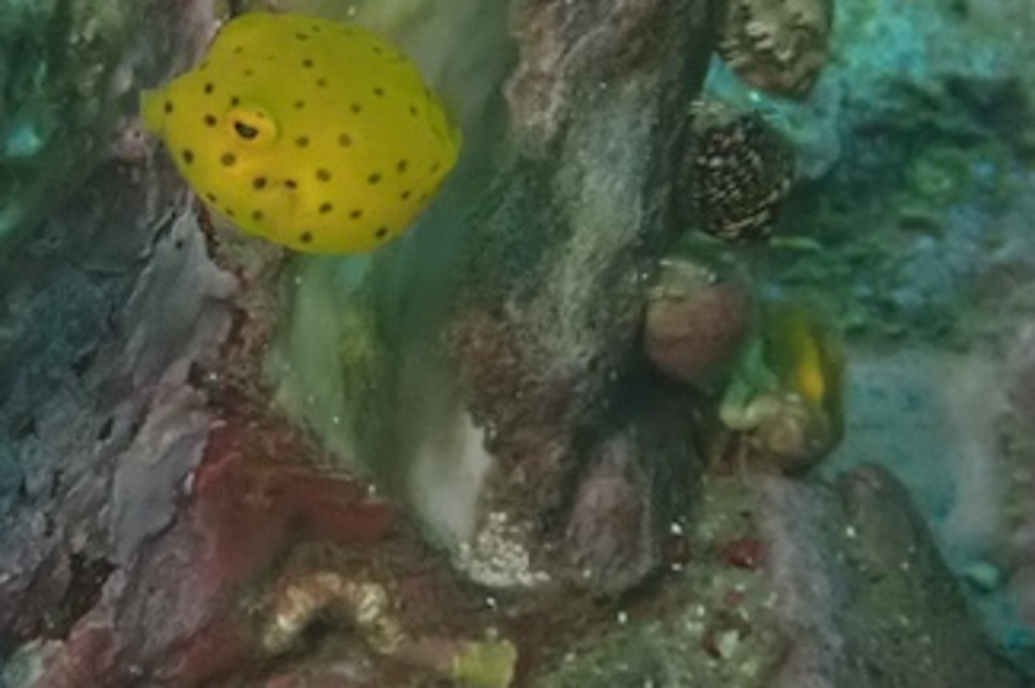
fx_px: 5888
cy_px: 108
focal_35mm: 205
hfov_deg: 10.0
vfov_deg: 6.7
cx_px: 271
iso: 1600
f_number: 6.3
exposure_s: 1/60
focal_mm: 18
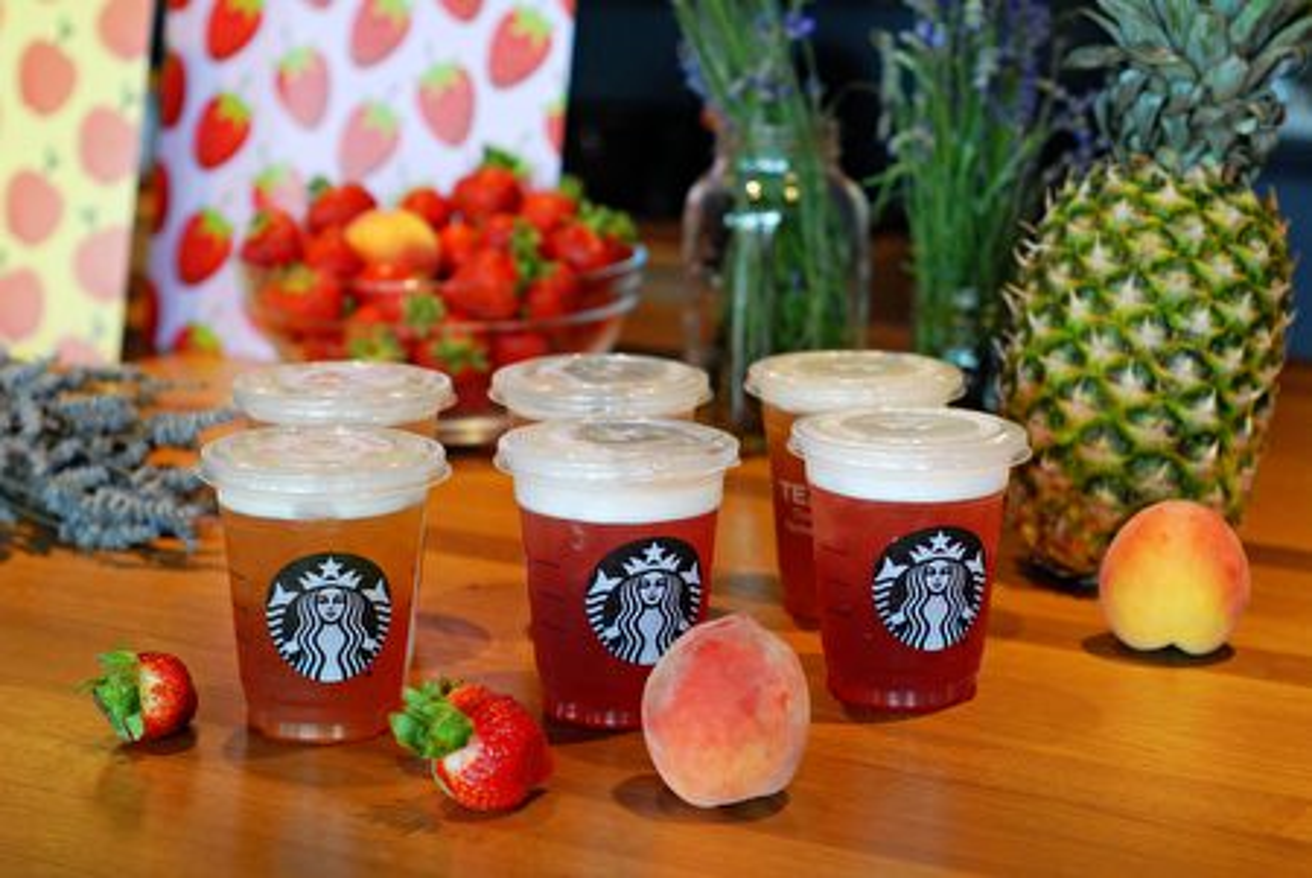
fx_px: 2736
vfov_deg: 18.2
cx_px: 656
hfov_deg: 27.0
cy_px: 439
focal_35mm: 75
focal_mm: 50
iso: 800
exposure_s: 1/80
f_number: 3.5
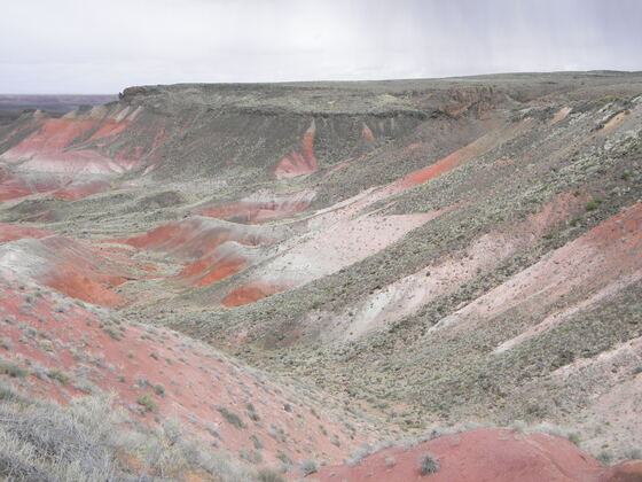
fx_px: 760
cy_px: 241
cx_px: 321
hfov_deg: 45.8
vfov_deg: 35.1
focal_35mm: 41
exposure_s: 1/667
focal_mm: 7.3
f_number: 3.8
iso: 80
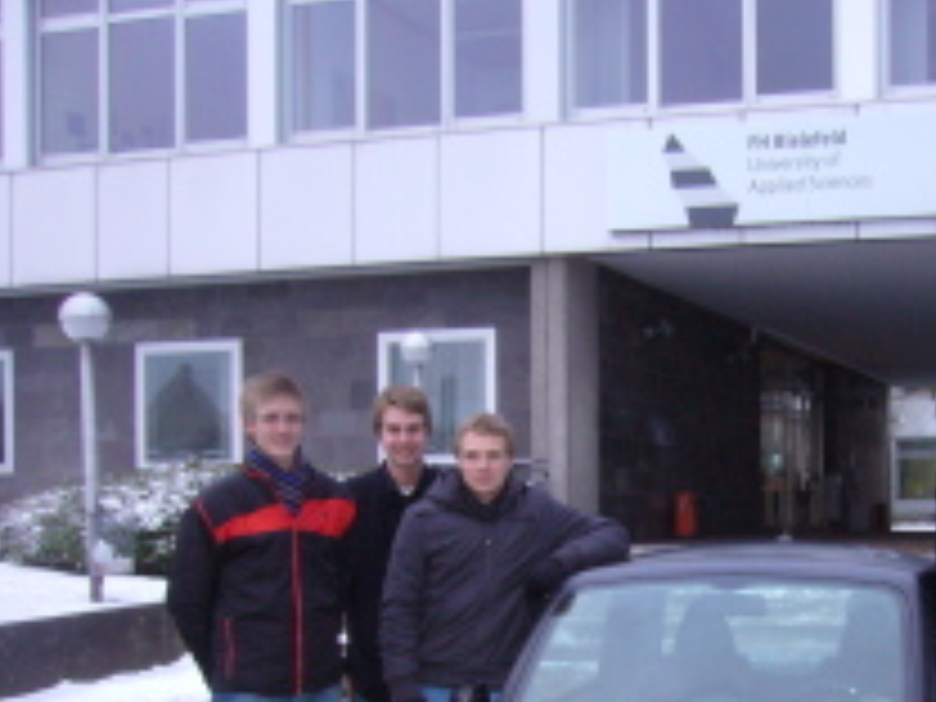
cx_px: 711
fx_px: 1595
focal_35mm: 59
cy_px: 569
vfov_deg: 24.4
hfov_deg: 32.0
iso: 160
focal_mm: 5.8
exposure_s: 1/30
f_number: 2.8
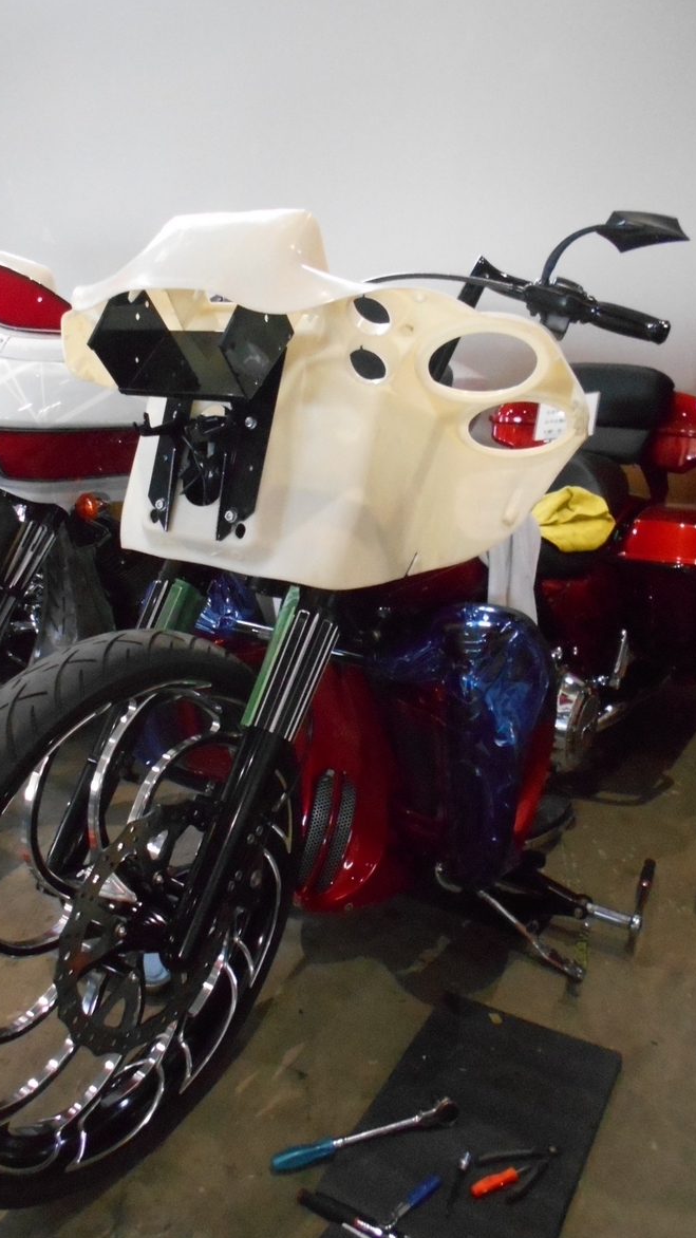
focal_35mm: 29
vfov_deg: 66.1
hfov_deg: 39.9
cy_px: 632
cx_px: 264
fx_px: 952
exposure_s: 1/50
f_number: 3.2
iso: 800
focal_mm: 4.6
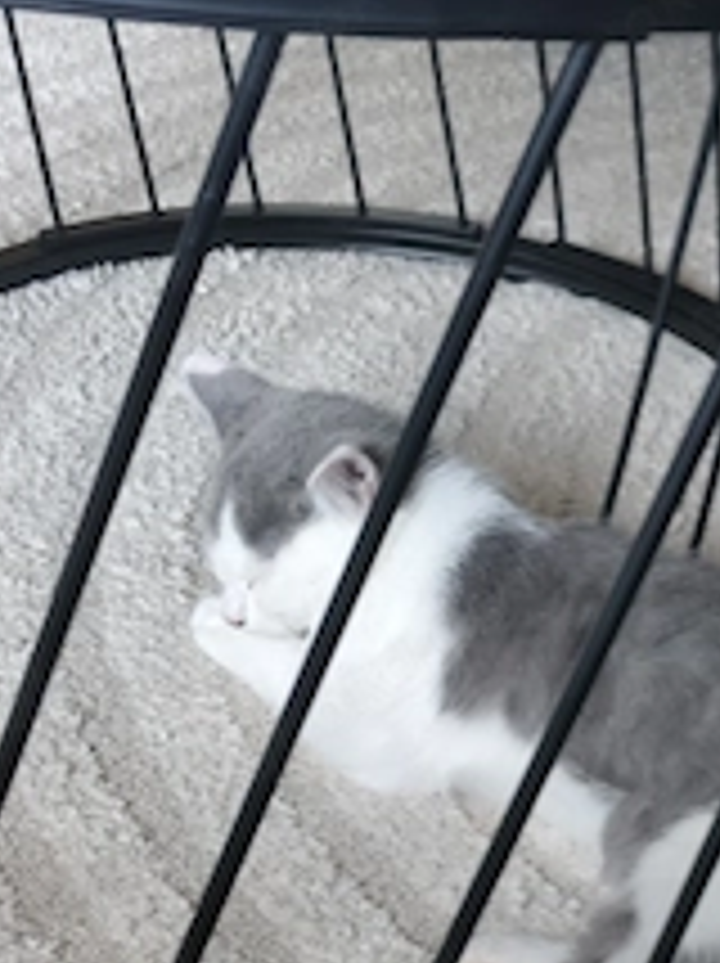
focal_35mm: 86
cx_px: 531
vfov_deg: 22.5
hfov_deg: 17.0
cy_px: 752
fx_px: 2390
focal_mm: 6.19
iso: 800
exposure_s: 1/41.3
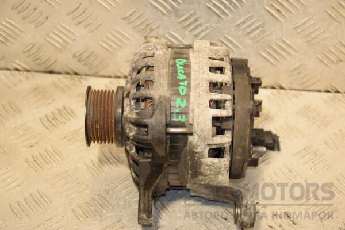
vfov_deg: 17.5
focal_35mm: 78
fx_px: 747
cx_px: 172
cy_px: 115
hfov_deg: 26.0
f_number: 5
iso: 800
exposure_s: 1/160
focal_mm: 52
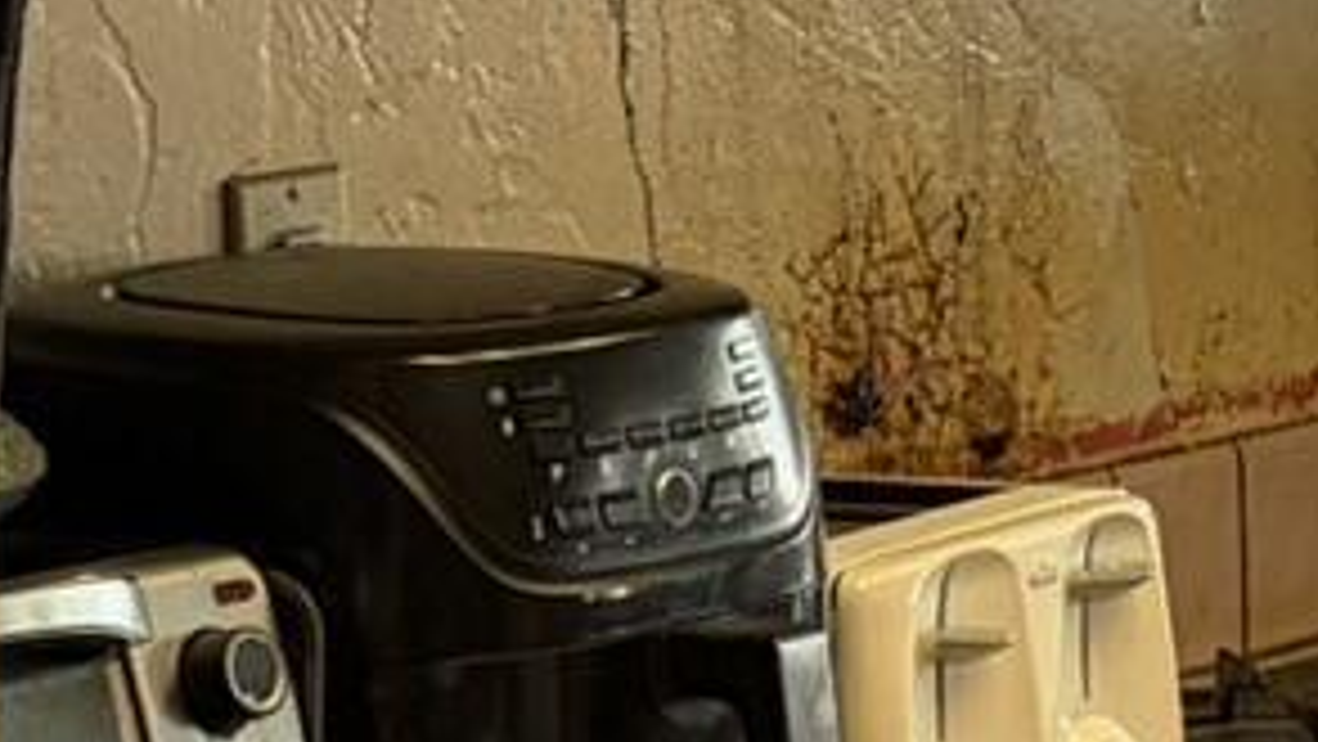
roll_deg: +1.3
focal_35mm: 198
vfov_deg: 6.1
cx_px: 1561
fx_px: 6922
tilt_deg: -4.3
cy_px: 139
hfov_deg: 10.7
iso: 160
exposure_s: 1/60
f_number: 1.6
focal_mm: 5.96
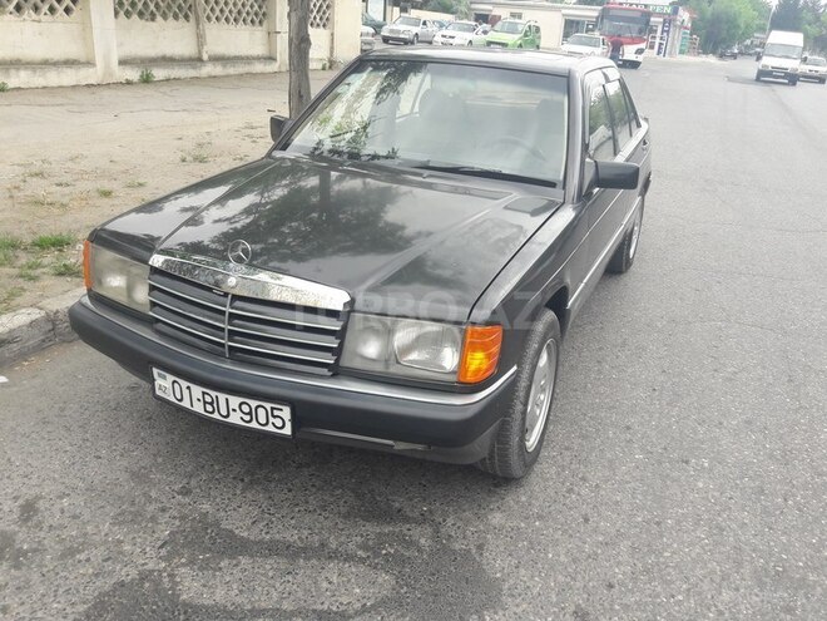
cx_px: 414
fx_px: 669
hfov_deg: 63.4
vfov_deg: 49.7
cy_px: 310
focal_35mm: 28
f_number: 1.9
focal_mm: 3.7
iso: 40
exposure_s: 1/494
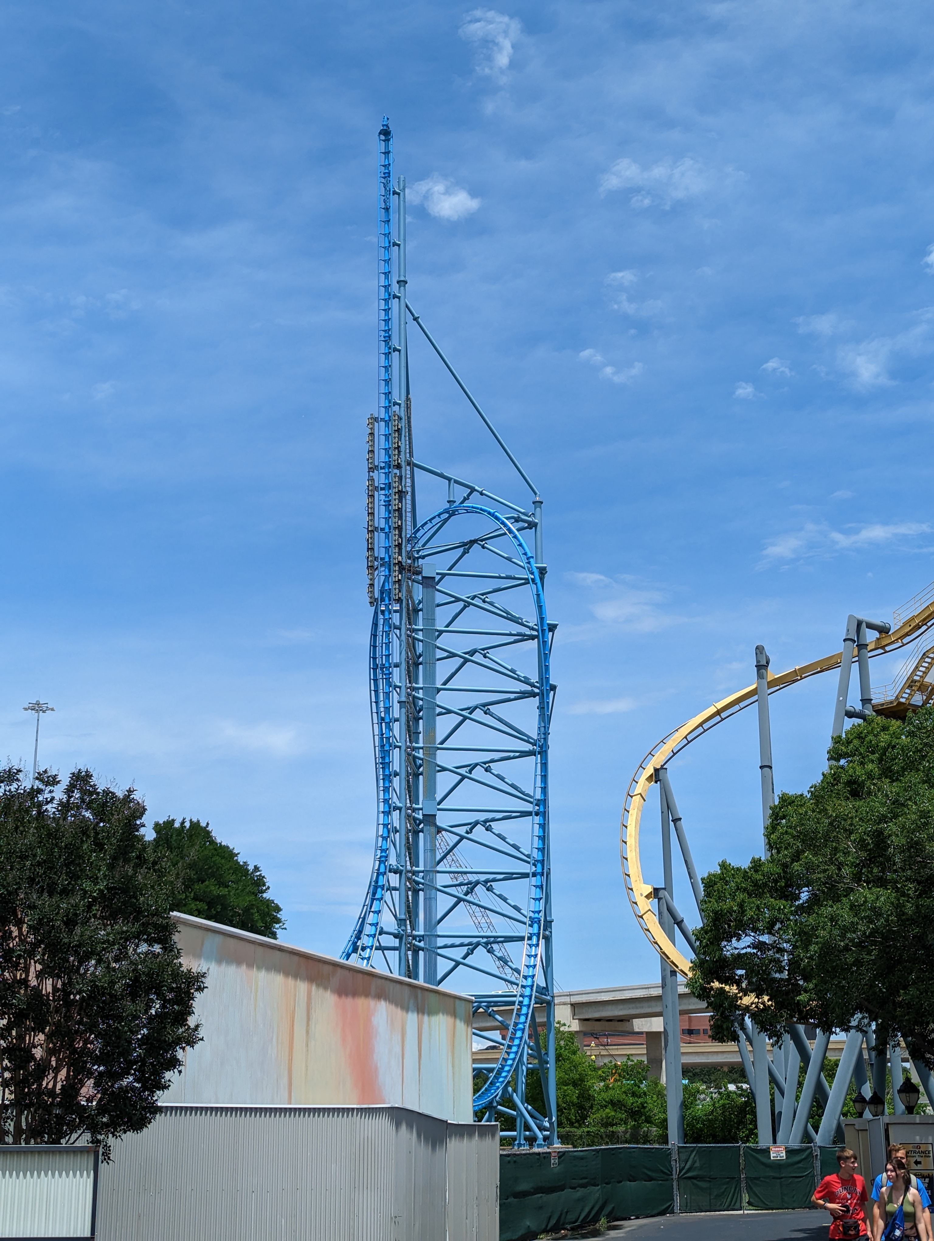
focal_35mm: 48
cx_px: 467
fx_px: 1723
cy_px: 620
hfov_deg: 30.3
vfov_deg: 39.6
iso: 49
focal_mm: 6.81
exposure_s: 1/2618
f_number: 1.85
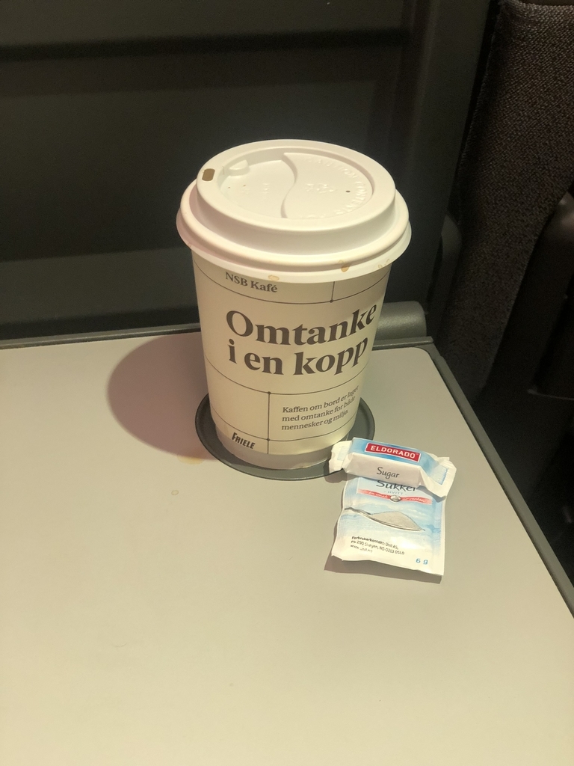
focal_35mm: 52
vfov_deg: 36.8
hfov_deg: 28.0
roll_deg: -0.5
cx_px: 287
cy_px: 383
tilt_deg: -34.2
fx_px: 1150
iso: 125
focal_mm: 6
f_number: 2.4
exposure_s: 1/24
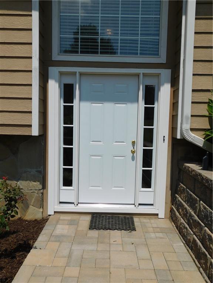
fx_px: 230
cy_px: 142
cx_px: 106
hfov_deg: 49.7
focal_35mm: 28
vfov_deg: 63.4
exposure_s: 1/1000
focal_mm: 4.9
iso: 125
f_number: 6.4
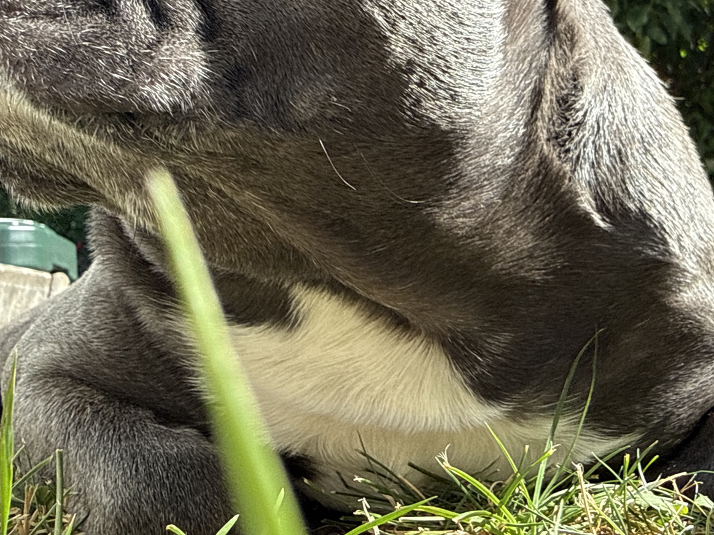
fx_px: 887
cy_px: 142
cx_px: 491
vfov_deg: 33.0
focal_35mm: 43
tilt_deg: +13.7
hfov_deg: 43.1
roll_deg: +3.3
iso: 40
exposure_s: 1/413
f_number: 2.2
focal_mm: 2.22
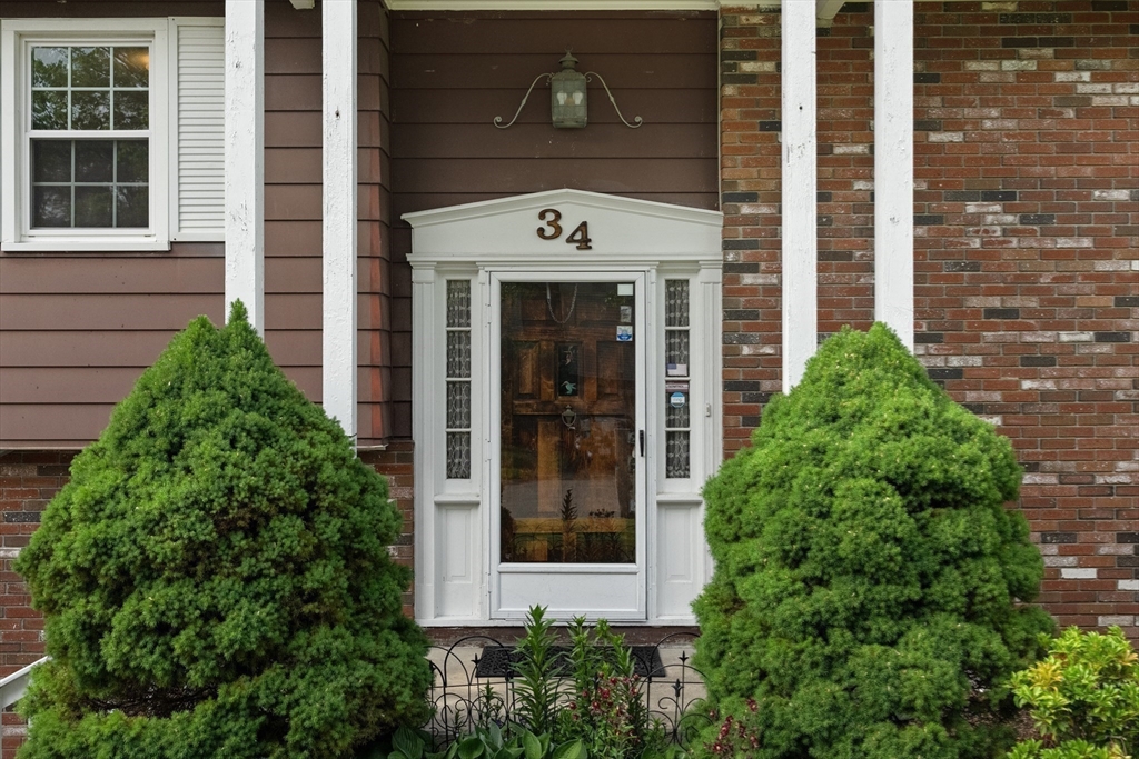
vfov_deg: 37.9
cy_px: 380
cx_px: 570
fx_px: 1107
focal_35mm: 35
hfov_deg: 54.4
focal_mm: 35
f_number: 7.1
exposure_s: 1/20
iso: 320
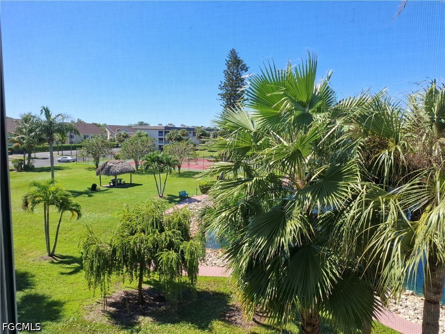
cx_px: 222
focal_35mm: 23
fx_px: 296
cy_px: 167
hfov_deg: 73.9
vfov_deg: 58.9
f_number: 1.8
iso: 50
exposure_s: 1/867
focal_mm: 5.54
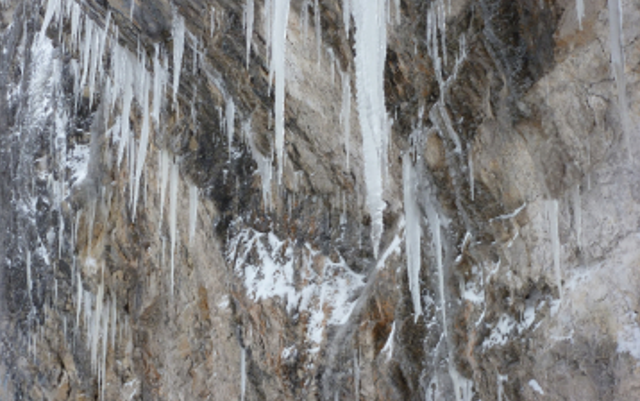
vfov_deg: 26.9
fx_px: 837
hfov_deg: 41.8
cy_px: 175
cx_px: 320
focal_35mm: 48
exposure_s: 1/80
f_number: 4
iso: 100
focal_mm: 8
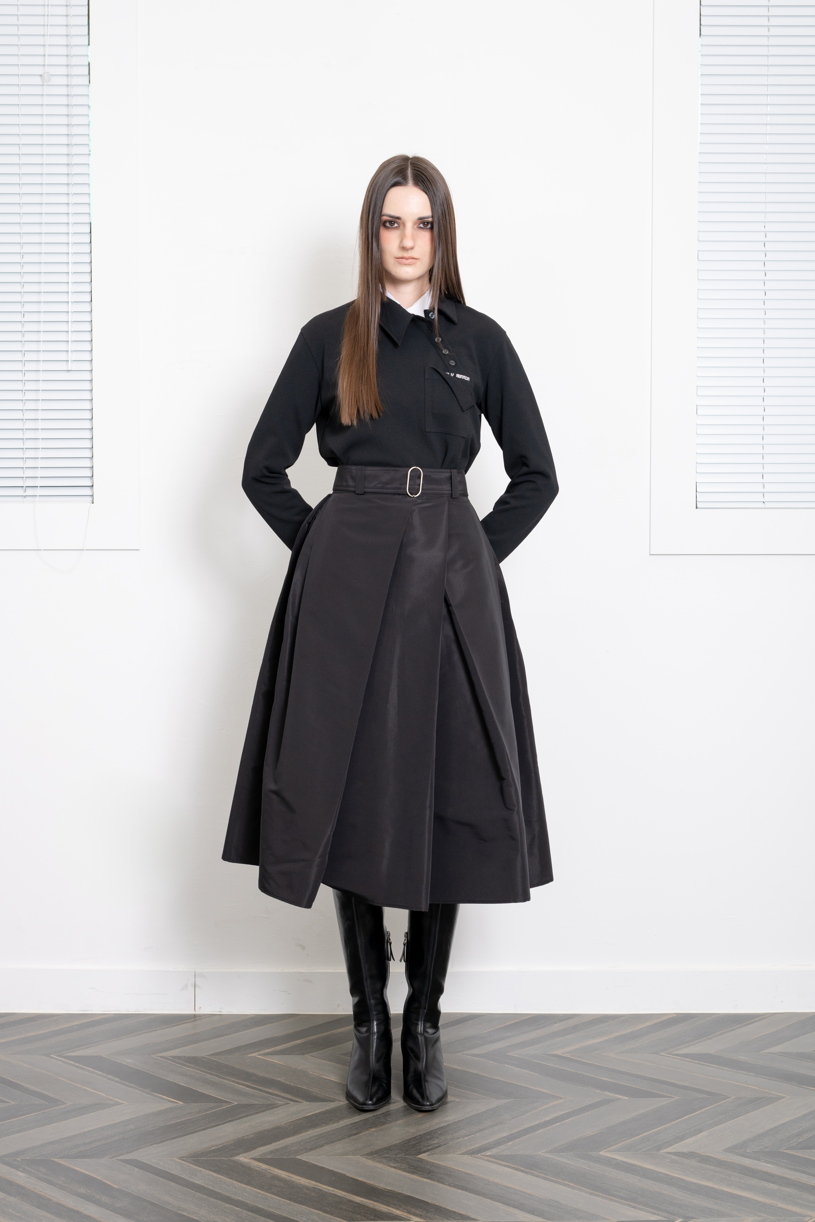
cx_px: 408
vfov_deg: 38.9
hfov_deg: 26.5
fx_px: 1732
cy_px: 611
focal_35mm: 51
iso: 250
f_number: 6.3
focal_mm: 51
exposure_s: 1/125
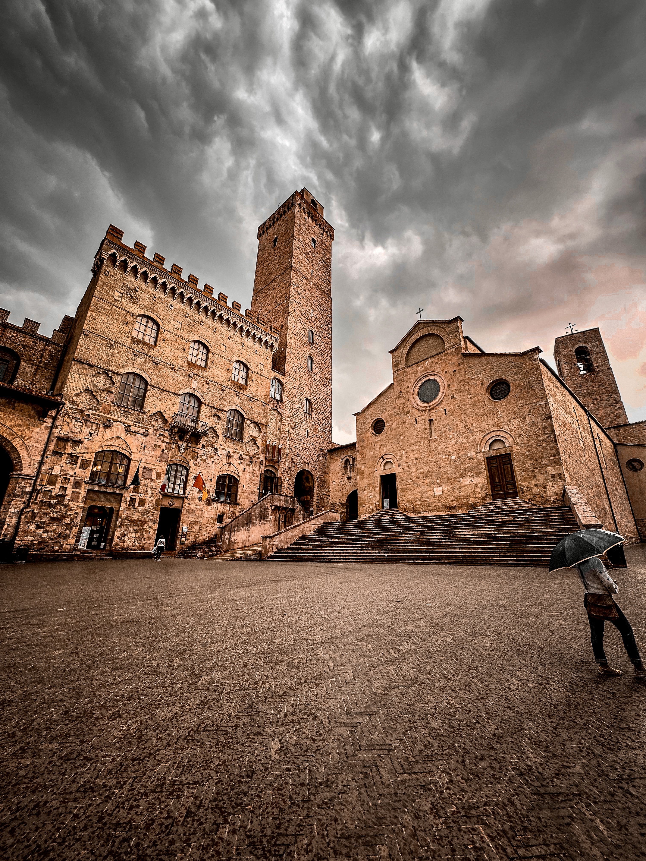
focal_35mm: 14
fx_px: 348
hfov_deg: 85.7
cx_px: 323
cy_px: 430
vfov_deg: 102.1
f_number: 2.2
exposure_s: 1/100
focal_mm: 2.22
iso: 40
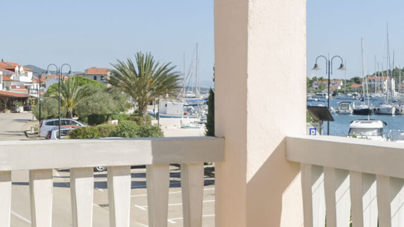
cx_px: 198
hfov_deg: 31.0
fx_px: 728
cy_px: 97
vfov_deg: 17.7
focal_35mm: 68
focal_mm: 10
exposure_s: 1/200
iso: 100
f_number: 8
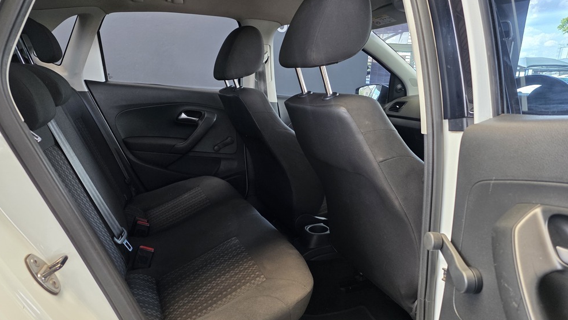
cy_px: 190
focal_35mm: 26
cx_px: 278
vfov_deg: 44.2
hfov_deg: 71.9
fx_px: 392
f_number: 1.7
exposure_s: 1/100
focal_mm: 6.25
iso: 160
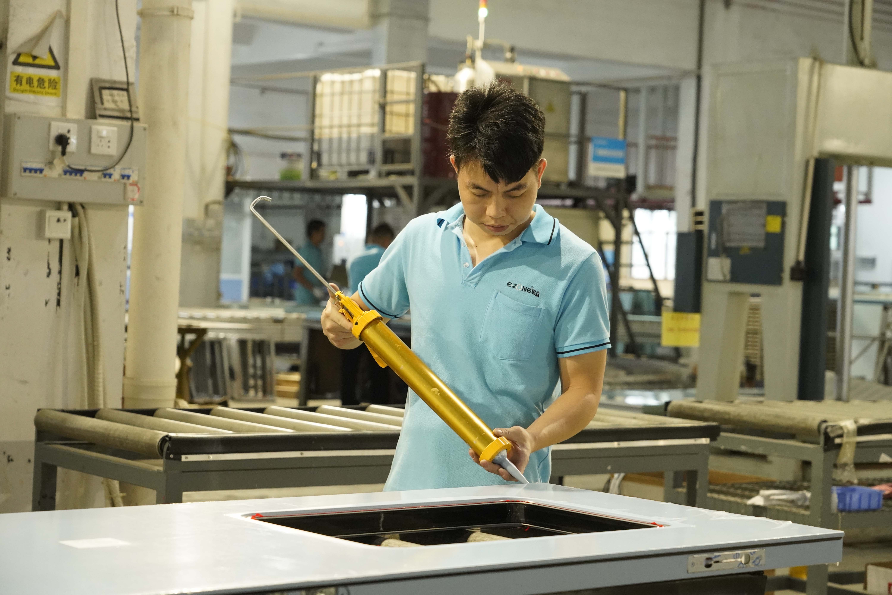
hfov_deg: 27.3
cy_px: 298
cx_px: 446
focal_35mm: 74
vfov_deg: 18.4
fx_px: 1833
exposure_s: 1/100
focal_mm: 74
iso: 8000
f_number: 5.6
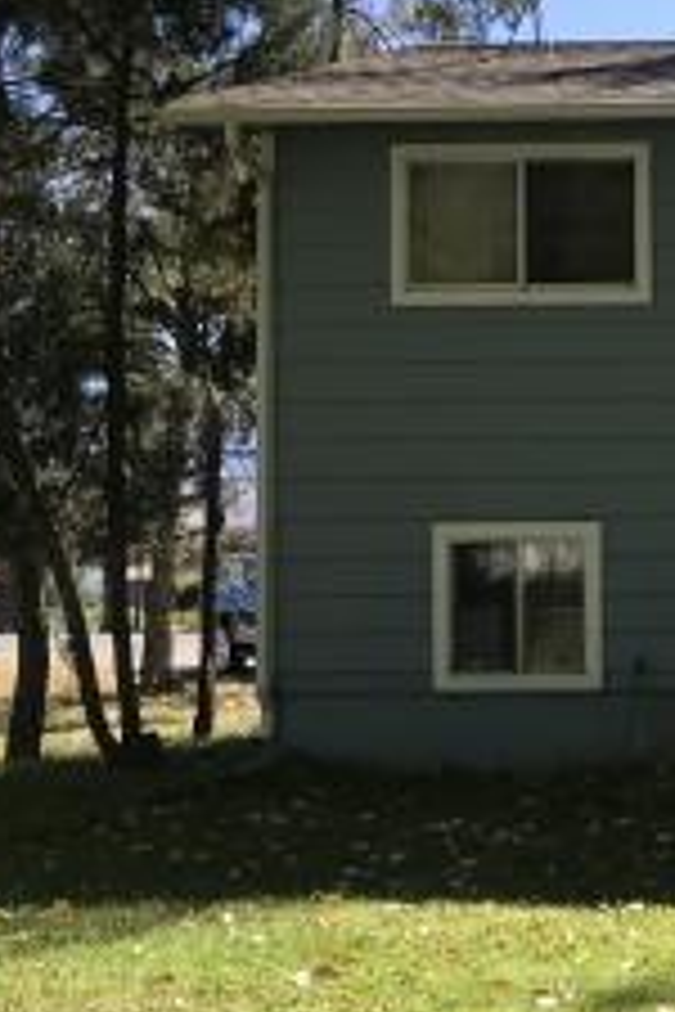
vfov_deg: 24.5
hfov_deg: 13.8
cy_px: 567
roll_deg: +1.2
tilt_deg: +0.5
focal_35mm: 83
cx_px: 1377
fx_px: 2334
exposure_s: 1/1126
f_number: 1.8
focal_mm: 3.99
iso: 20
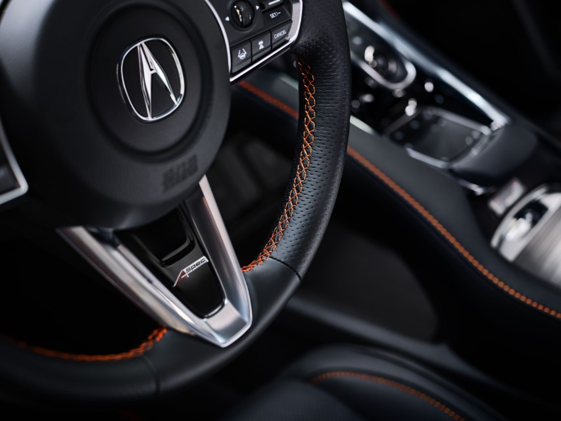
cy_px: 210
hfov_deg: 38.2
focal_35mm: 50
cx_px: 280
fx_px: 810
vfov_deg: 29.1
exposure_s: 1/50
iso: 800
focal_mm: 63
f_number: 3.6
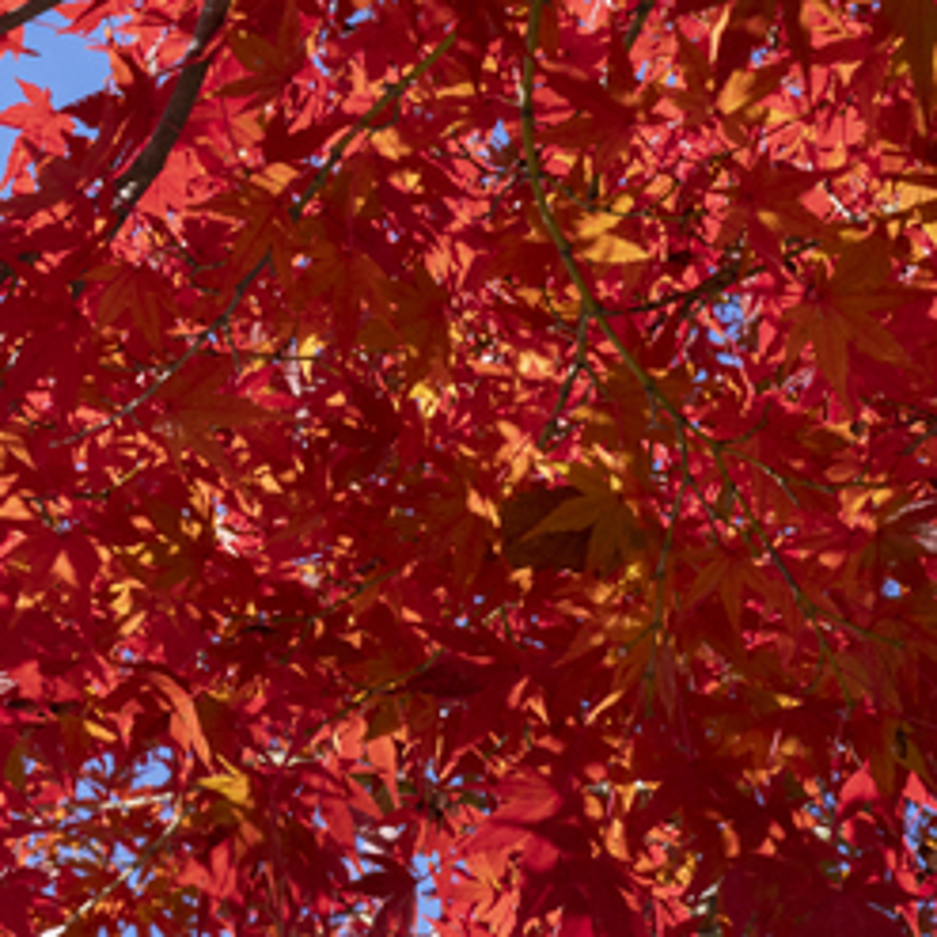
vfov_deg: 11.3
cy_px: 404
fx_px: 4747
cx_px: -751
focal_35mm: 155
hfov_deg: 10.6
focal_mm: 45
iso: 400
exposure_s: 1/200
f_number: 13
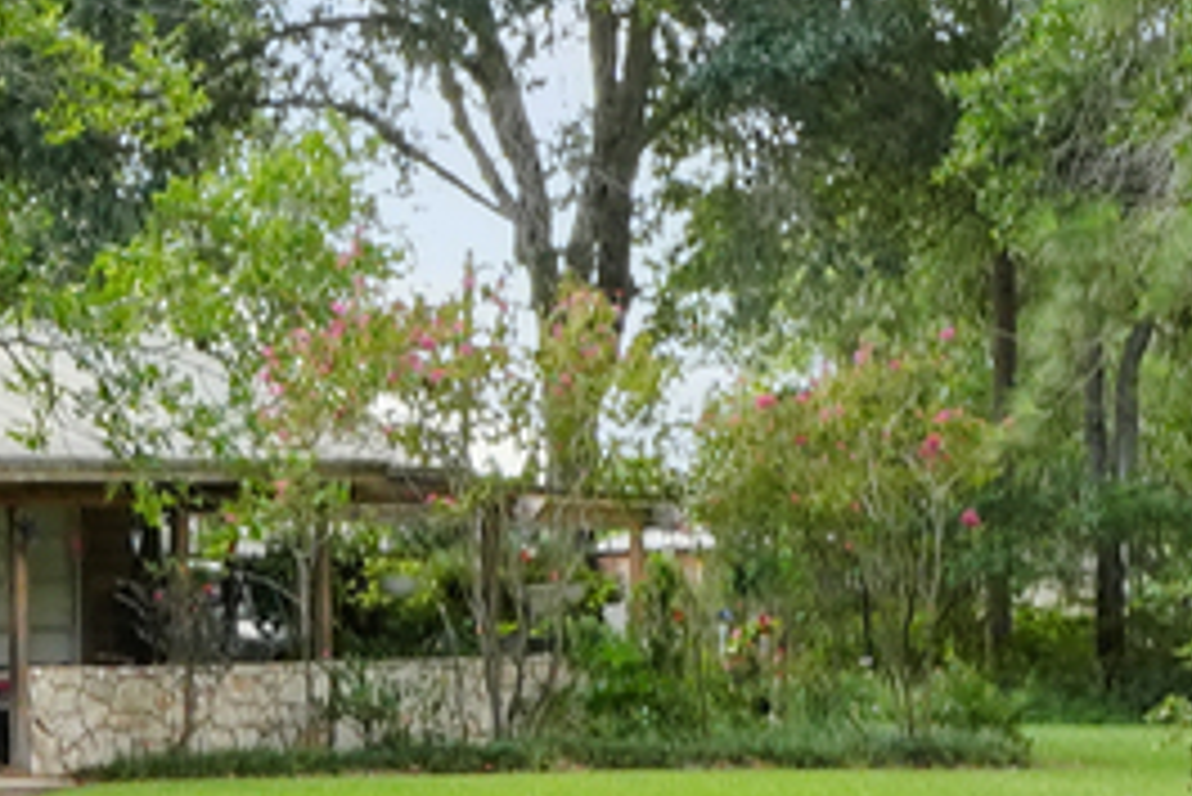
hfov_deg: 11.7
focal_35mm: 165
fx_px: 5466
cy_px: 499
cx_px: -760
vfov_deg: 8.3
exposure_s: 1/50
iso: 640
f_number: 9
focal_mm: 18
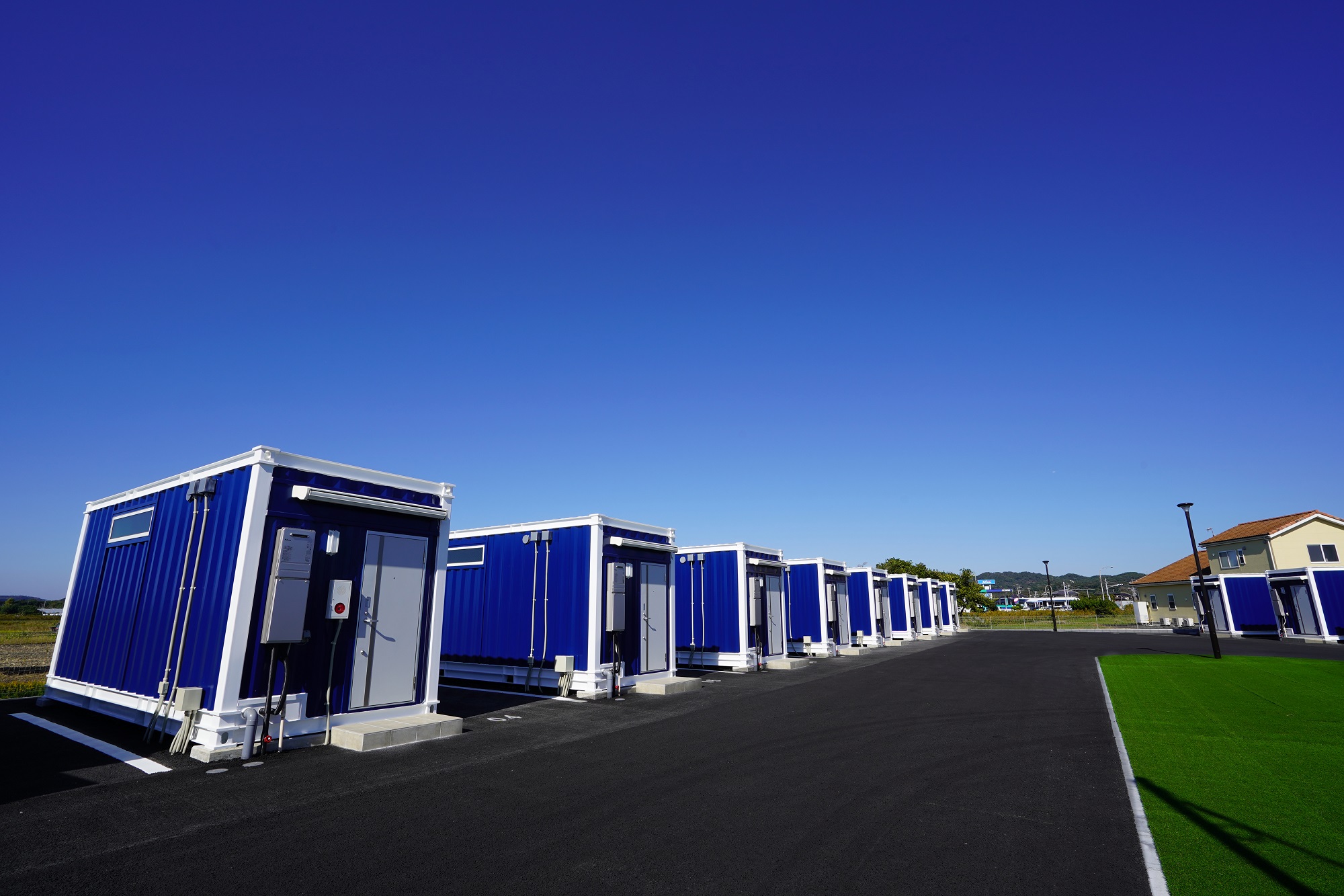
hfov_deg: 96.7
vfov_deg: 73.7
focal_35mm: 16
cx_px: 672
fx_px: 597
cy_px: 448
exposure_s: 1/125
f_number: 14
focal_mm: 16
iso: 100
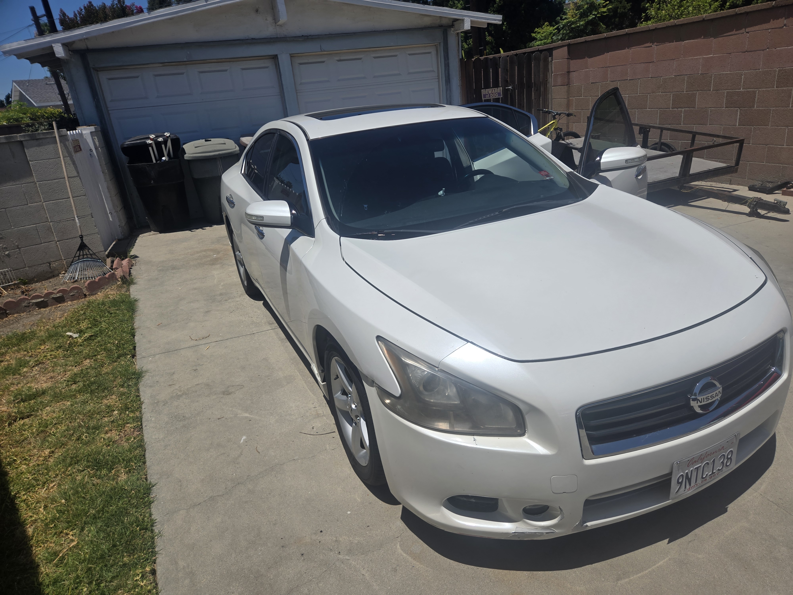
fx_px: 527
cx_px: 396
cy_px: 298
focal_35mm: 23
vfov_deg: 58.9
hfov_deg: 73.9
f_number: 1.8
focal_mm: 5.4
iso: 25
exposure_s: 1/5127
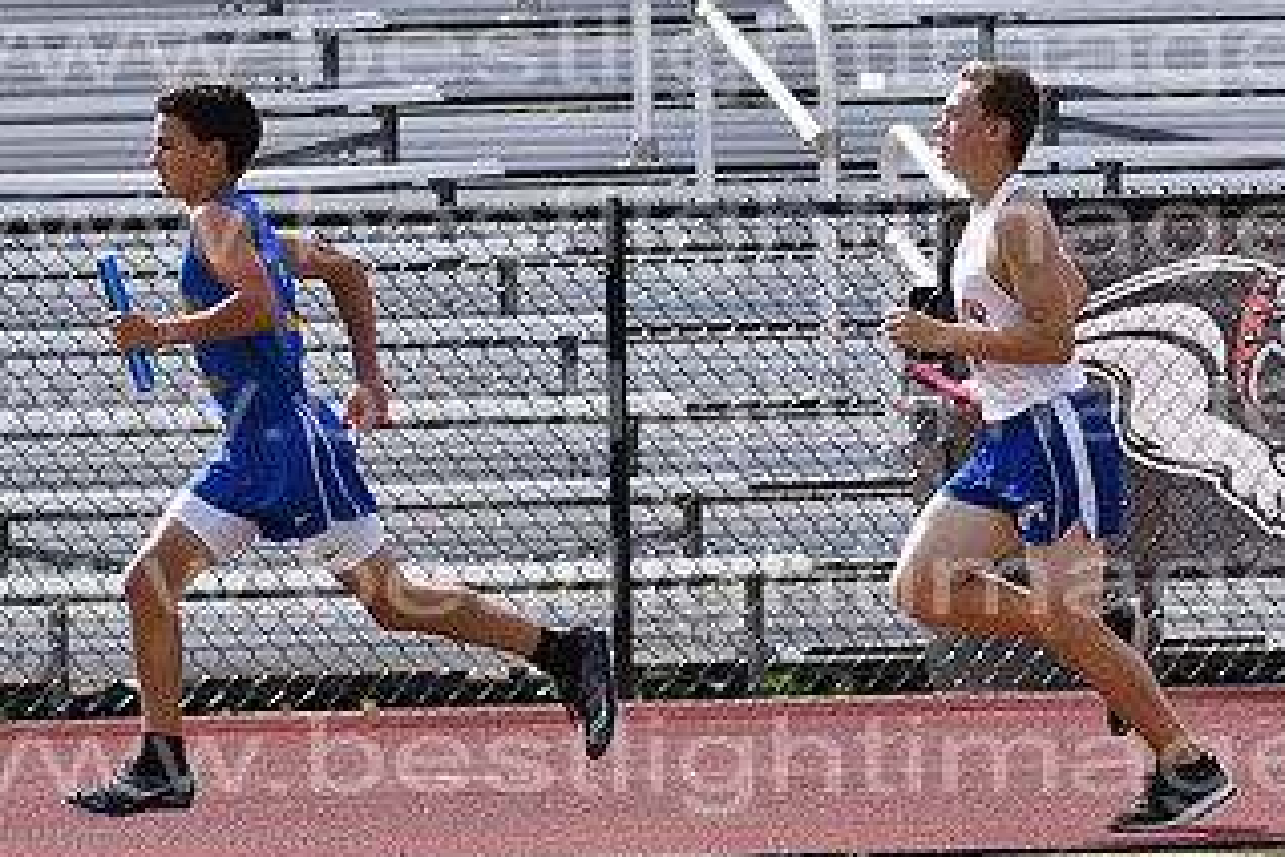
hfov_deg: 2.5
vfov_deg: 1.7
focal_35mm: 821
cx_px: 836
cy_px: 499
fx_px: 29303
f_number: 5.6
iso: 400
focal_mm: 300
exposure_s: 1/2500
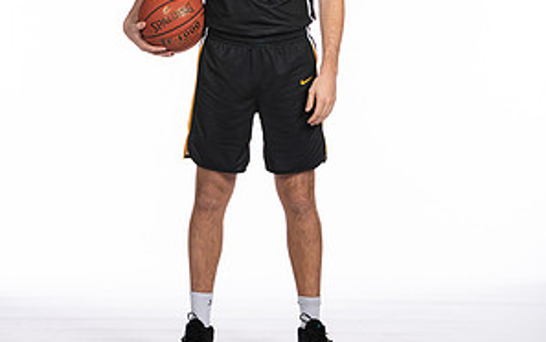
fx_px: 2412
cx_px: 274
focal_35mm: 162
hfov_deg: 12.9
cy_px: 68
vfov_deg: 8.1
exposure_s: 1/100
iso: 100
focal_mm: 70
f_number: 5.6
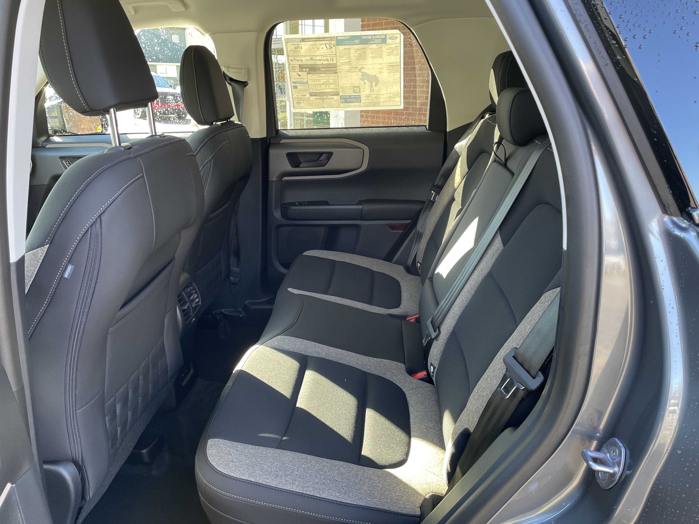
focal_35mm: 26
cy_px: 262
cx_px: 350
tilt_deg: -19.8
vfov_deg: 53.1
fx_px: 525
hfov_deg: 67.3
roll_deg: -0.2
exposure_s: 1/121
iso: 125
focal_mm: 4.2
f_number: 1.6
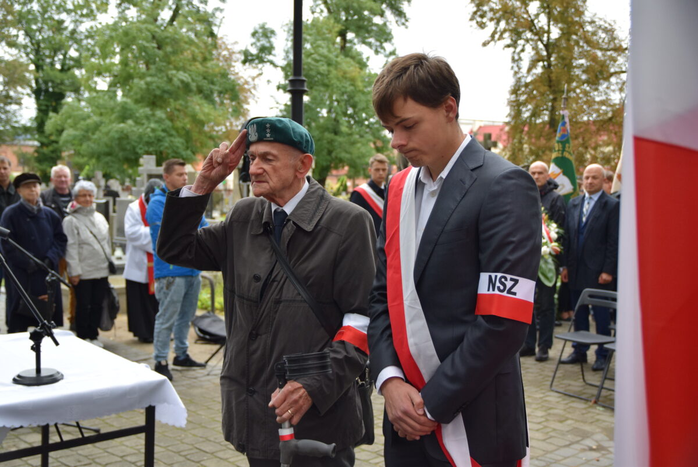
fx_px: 815
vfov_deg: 31.9
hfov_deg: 46.4
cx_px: 349
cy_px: 234
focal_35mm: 42
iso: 720
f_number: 4
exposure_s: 1/1000
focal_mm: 28
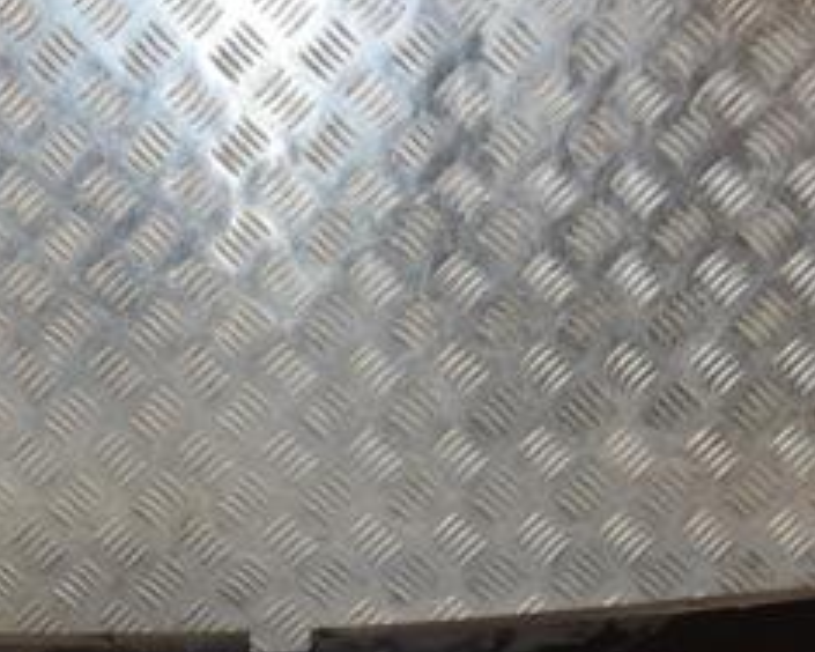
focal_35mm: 79
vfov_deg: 19.2
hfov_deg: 23.9
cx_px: 225
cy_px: 513
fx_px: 1906
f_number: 6.3
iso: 800
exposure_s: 1/200
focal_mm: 22
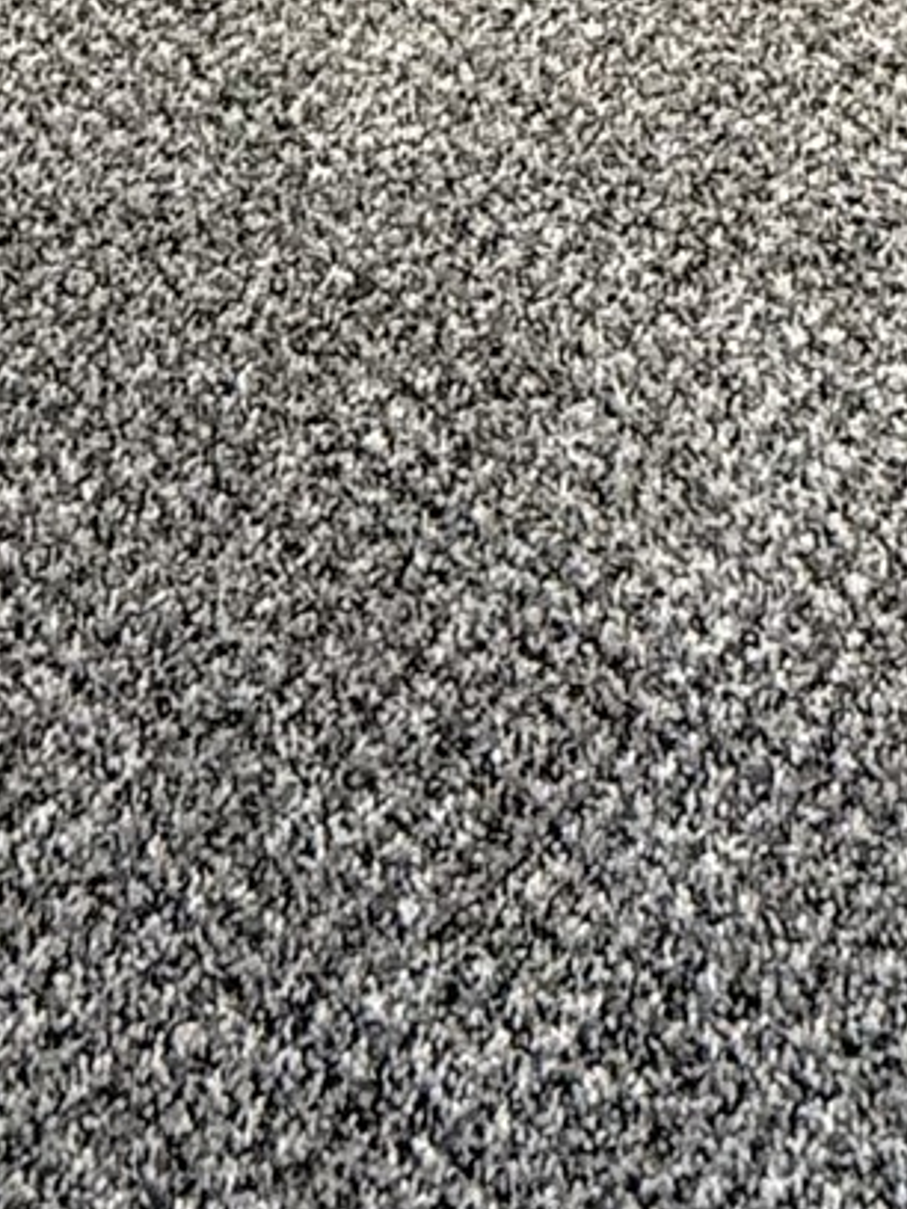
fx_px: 2760
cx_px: 593
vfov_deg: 15.2
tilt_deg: -5.4
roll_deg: -0.4
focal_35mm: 79
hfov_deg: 18.6
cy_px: -1633
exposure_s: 1/60
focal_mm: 2.22
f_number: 2.2
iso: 250
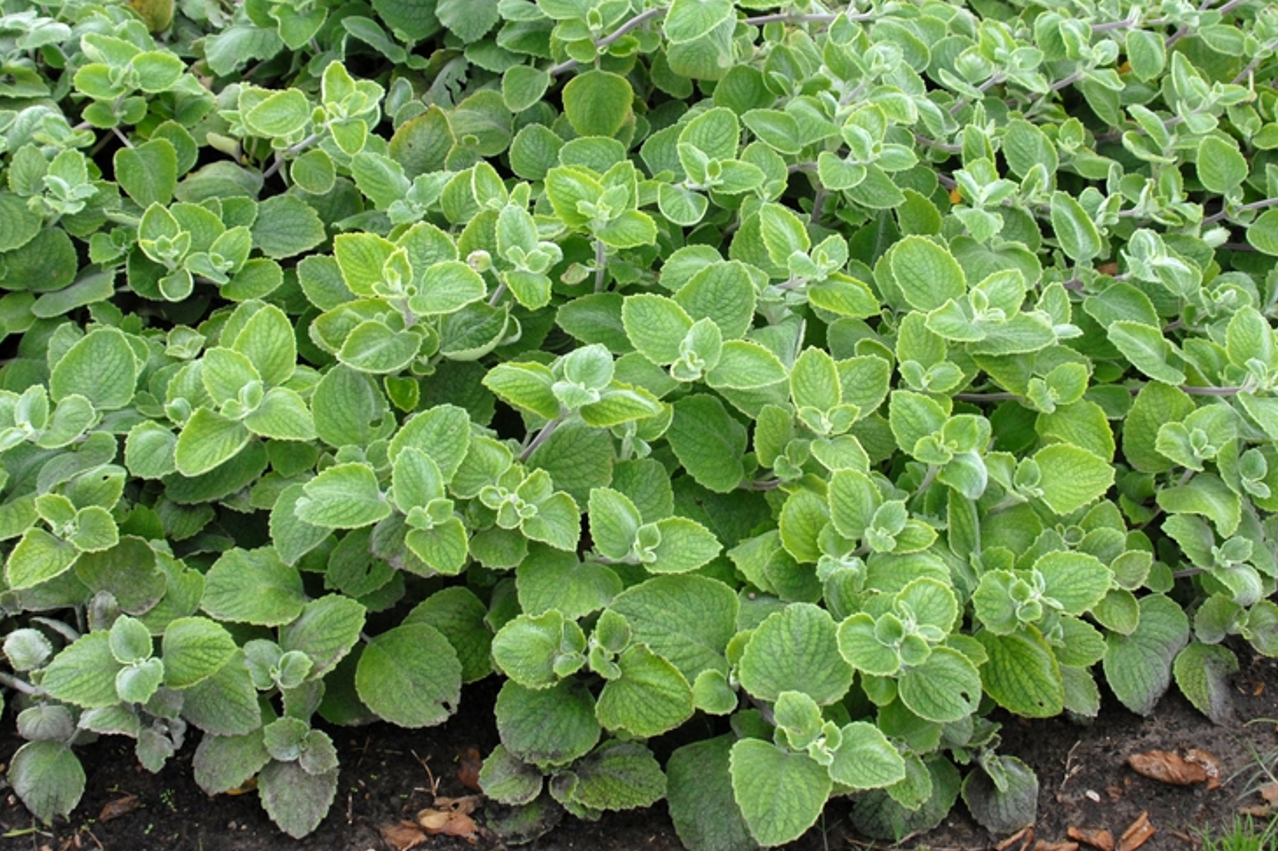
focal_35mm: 59
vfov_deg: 22.9
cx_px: 655
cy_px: 276
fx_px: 2093
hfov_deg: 33.9
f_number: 5.6
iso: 400
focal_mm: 28
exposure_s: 1/125
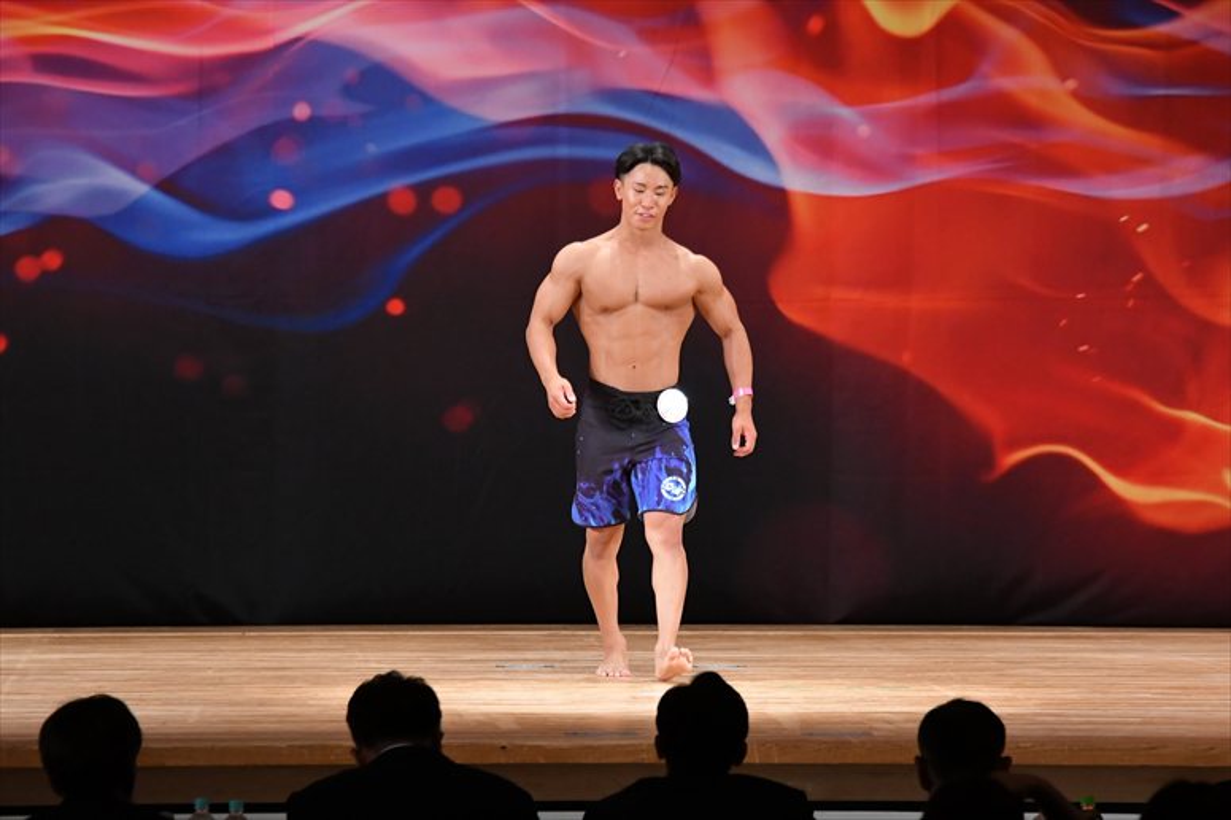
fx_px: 6904
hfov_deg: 10.2
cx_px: 616
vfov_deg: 6.8
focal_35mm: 202
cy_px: 410
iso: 3200
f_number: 5.6
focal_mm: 135
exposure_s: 1/400
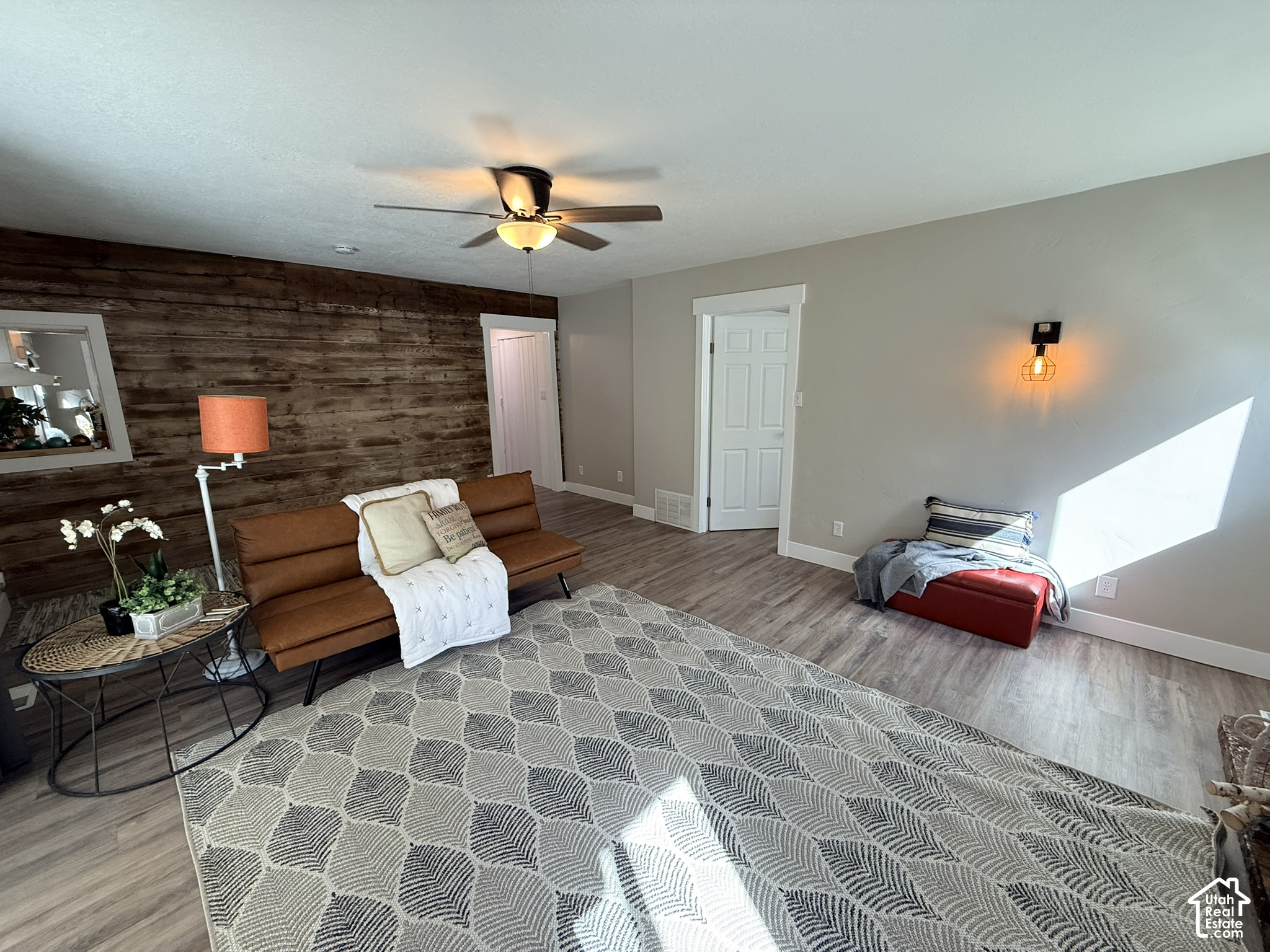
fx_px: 514
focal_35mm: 14
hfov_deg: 102.1
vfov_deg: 85.7
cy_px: 476
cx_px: 635
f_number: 2.2
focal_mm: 2.22
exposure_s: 1/120
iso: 160
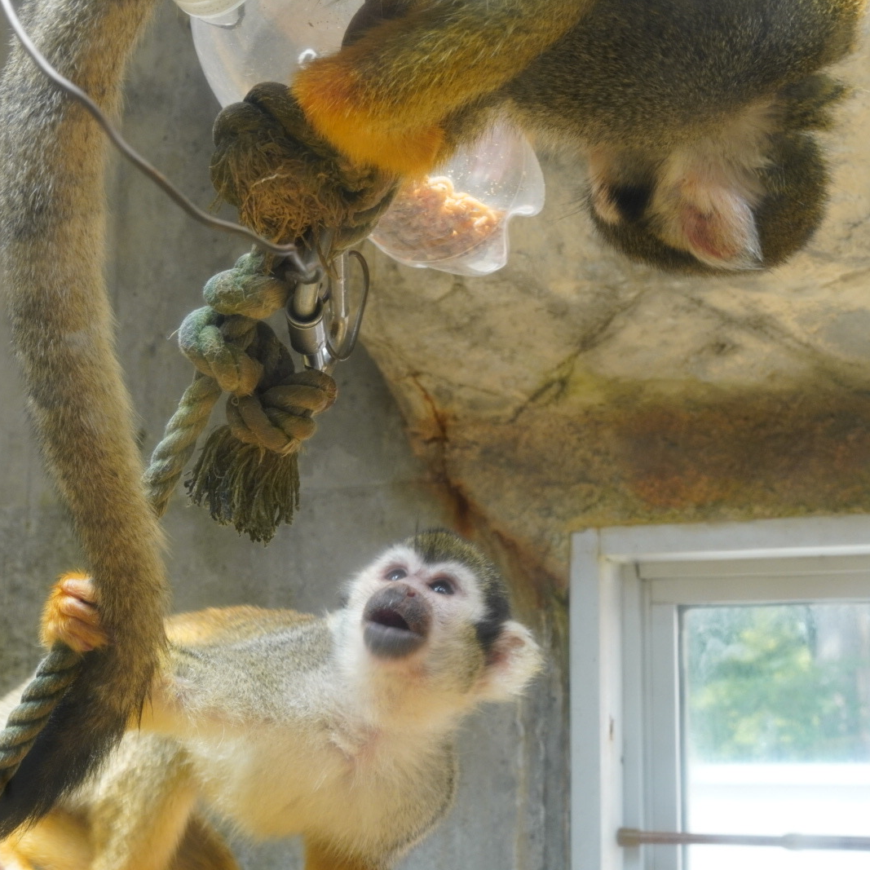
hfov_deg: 25.5
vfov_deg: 25.5
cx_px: 382
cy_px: 431
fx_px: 1923
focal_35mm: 68
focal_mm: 35
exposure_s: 1/60
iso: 1000
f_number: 14
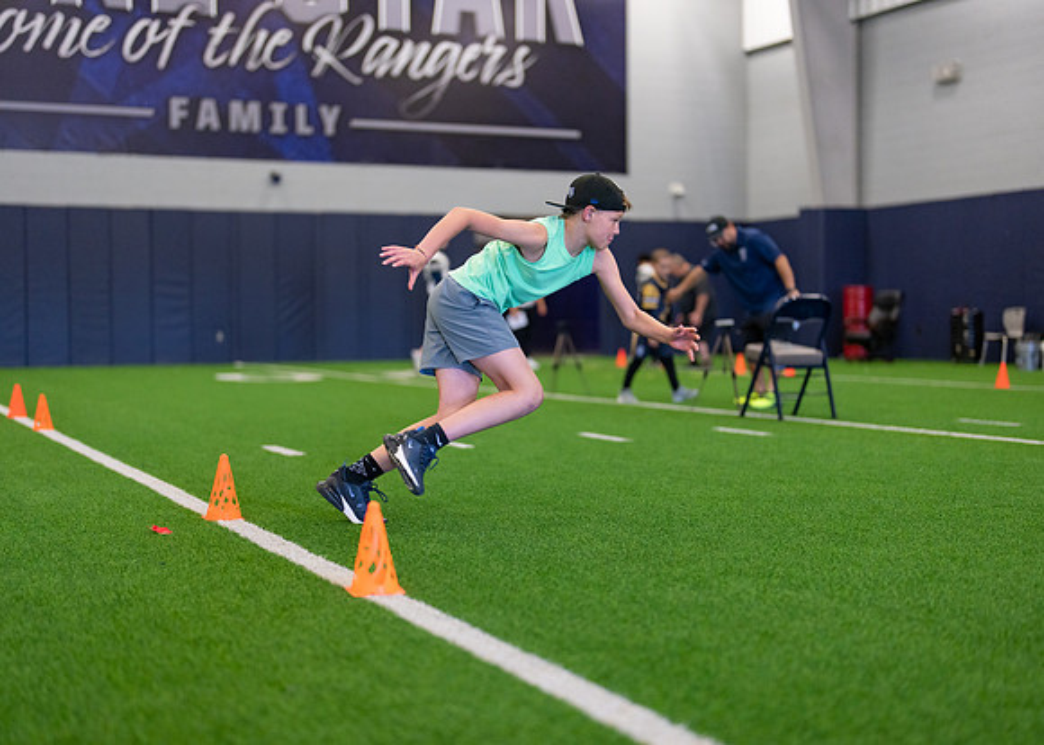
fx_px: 1568
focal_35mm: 53
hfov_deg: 36.8
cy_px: 372
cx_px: 522
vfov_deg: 26.7
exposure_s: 1/1000
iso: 1250
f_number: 1.2
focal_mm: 50
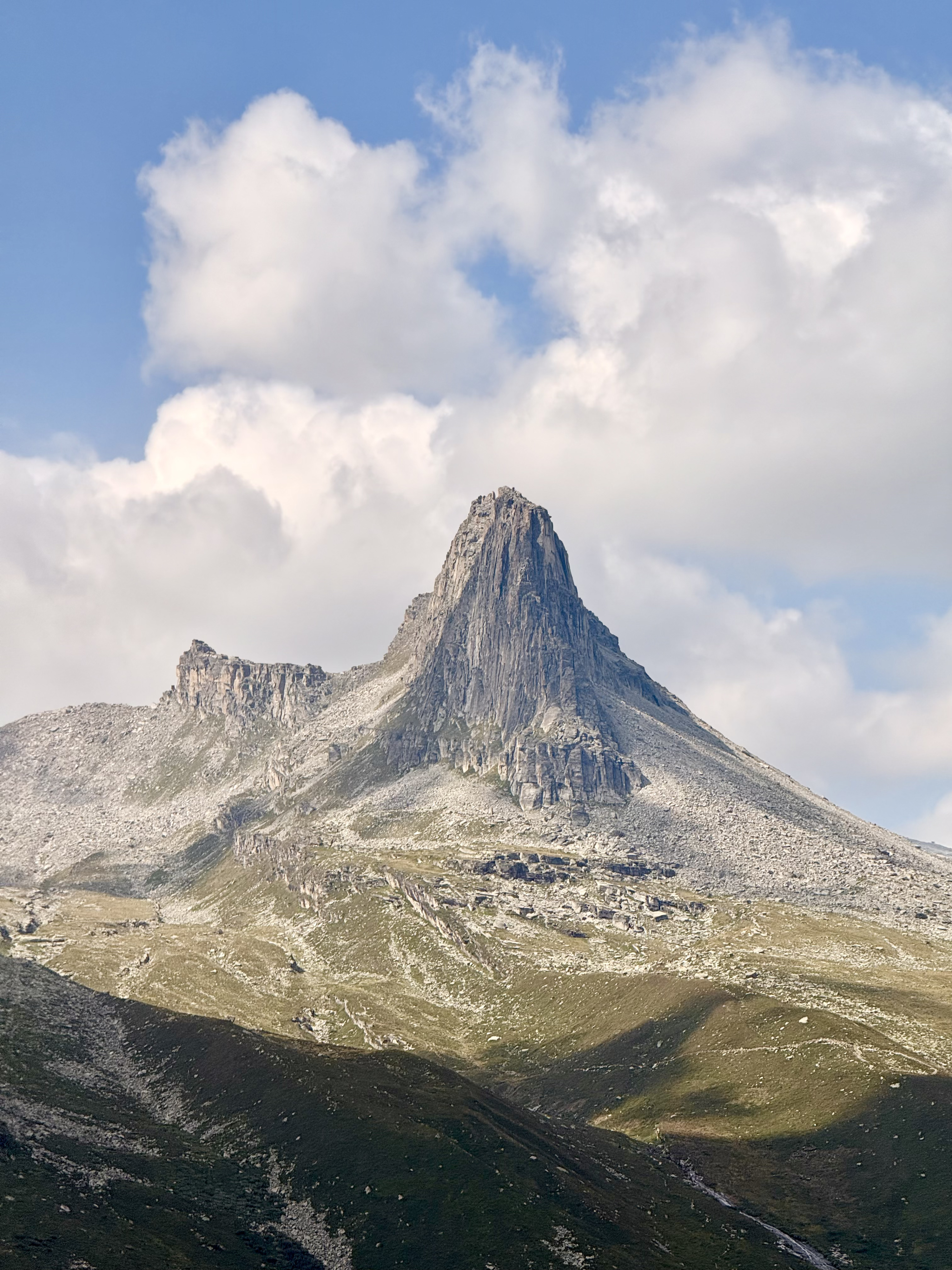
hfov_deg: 12.3
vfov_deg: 16.4
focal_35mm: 120
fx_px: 4400
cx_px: 476
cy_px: 635
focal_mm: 15.66
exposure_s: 1/2817
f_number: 2.8
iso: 50
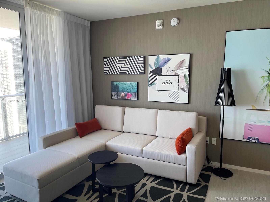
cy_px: 101
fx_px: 203
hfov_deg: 67.3
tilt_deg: -9.2
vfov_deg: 53.1
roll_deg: -0.7
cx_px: 135
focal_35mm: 26
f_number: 1.6
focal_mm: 5.1
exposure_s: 1/121
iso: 64
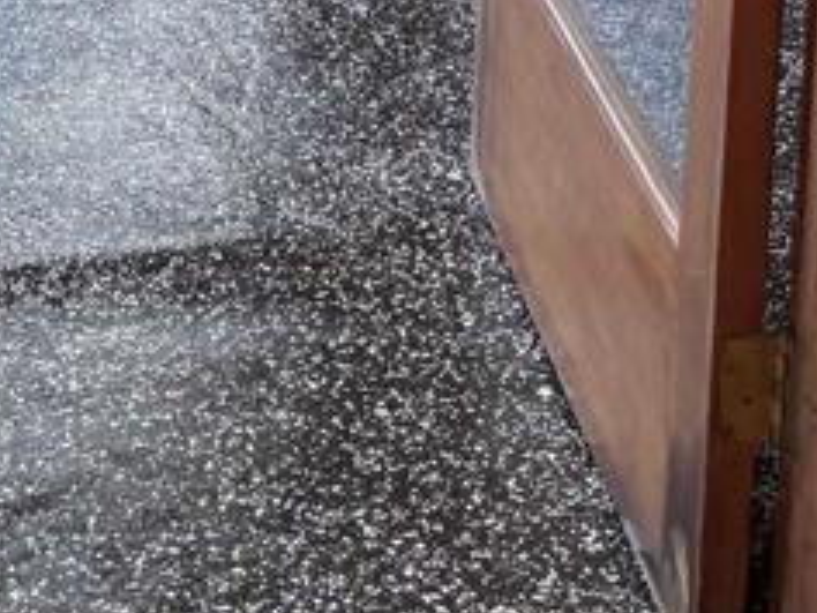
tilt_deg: -9.9
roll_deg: +1.9
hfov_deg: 16.4
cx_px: -263
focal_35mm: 113
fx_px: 2667
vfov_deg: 11.7
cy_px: -616
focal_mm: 5.96
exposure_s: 1/121
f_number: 1.6
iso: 80
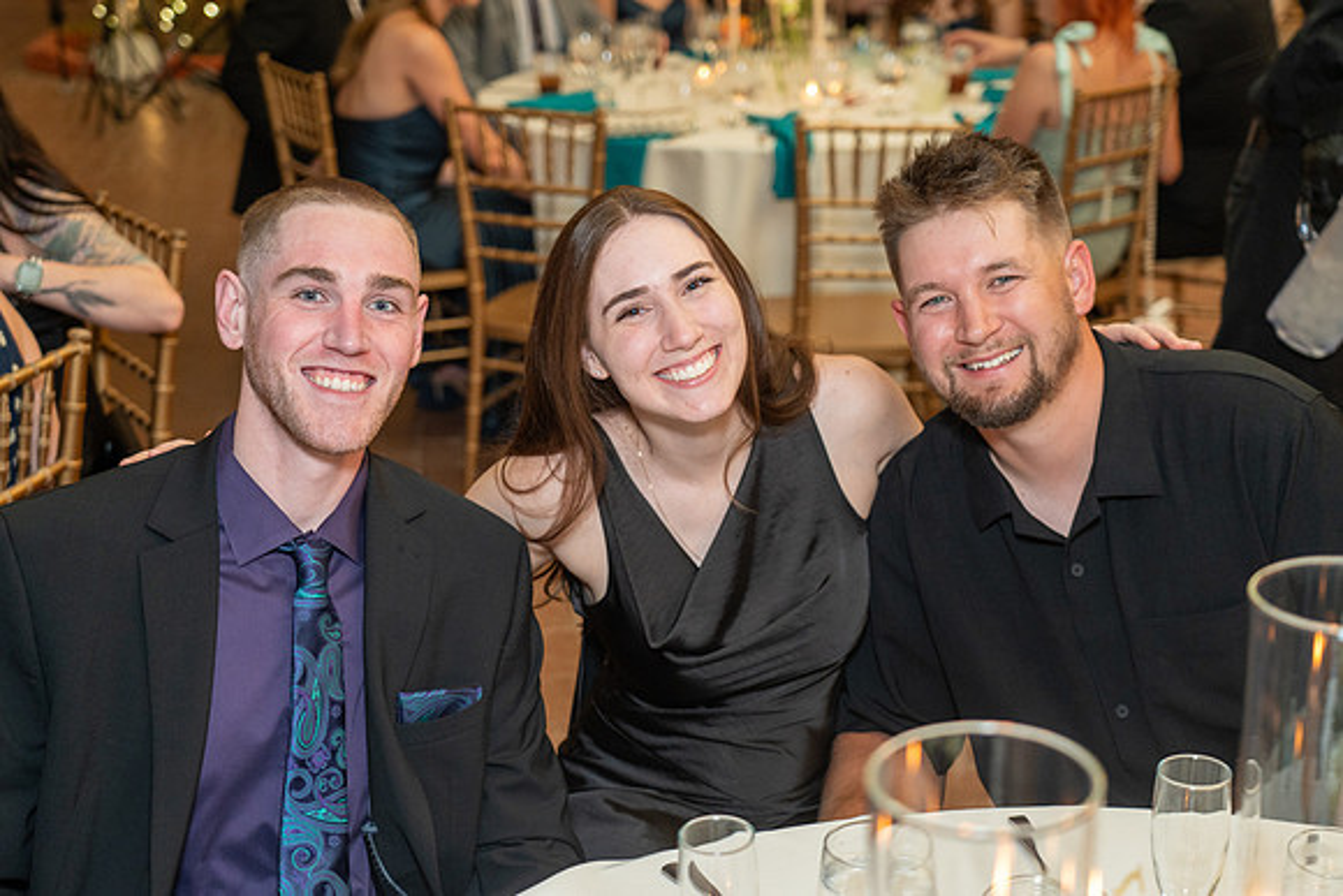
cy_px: 448
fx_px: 2090
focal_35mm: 56
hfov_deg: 35.6
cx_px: 672
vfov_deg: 24.2
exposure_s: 1/125
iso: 2000
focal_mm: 56
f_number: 4
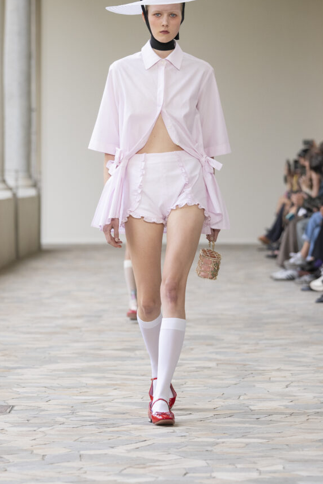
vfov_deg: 14.8
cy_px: 210
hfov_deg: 9.9
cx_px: 165
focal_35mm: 139
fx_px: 1871
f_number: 4
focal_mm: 116
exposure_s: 1/1000
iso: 800
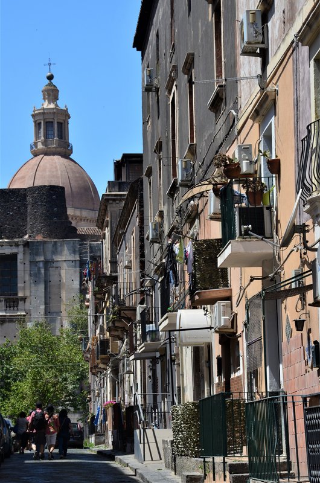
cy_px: 242
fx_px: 1326
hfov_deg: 13.8
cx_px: 160
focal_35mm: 99
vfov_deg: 20.7
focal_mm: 66
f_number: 10
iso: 320
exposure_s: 1/250
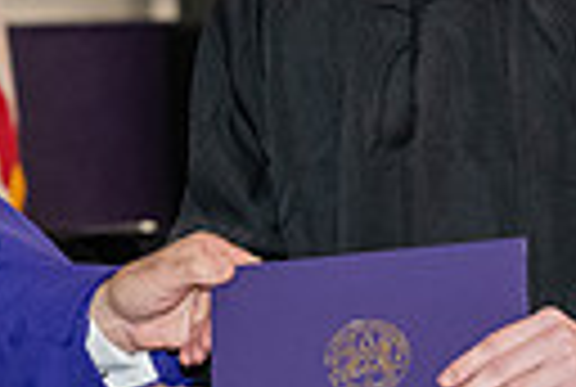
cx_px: 81
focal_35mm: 316
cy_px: -2
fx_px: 5068
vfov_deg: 4.4
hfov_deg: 6.5
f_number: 5
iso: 2500
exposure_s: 1/200
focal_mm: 70
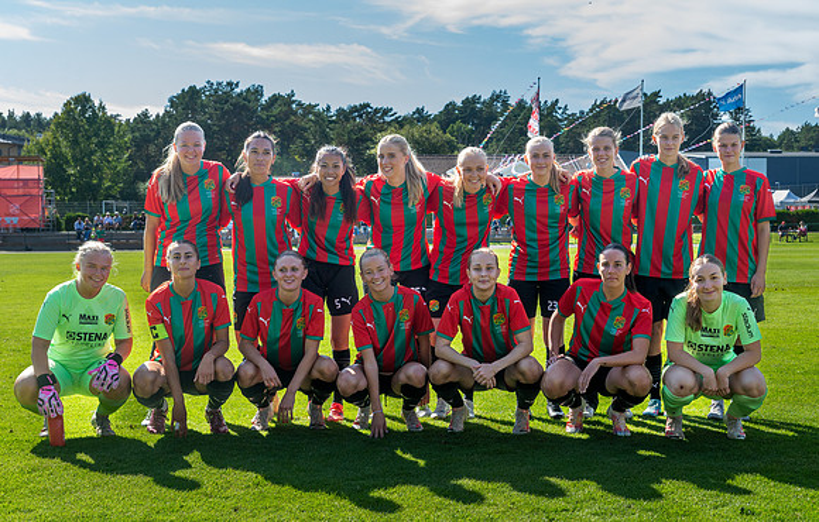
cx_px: 445
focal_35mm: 58
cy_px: 297
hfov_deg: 34.9
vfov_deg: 22.7
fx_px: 1301
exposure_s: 1/1000
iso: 720
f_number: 5.6
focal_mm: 52
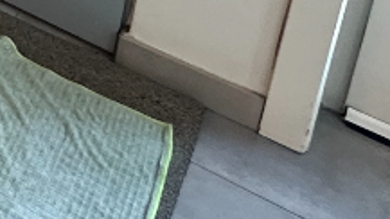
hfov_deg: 14.3
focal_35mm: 101
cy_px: -474
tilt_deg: -14.4
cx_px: -546
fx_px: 1044
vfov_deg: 9.2
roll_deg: +0.1
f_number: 2.2
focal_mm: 2.22
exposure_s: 1/50
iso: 200
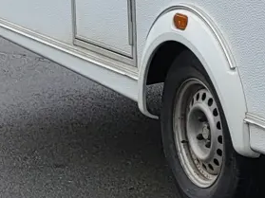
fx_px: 1370
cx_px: 696
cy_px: -17
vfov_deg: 8.2
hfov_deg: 9.5
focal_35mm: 179
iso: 40
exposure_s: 1/183
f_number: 1.8
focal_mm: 5.4
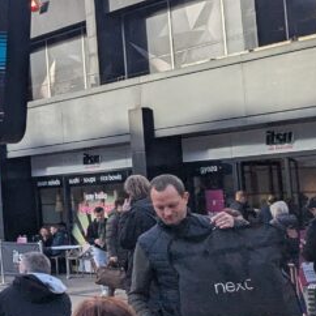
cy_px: 147
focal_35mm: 90
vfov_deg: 19.3
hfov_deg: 17.2
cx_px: -178
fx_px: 930
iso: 52
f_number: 1.85
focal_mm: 6.81
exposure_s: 1/2833
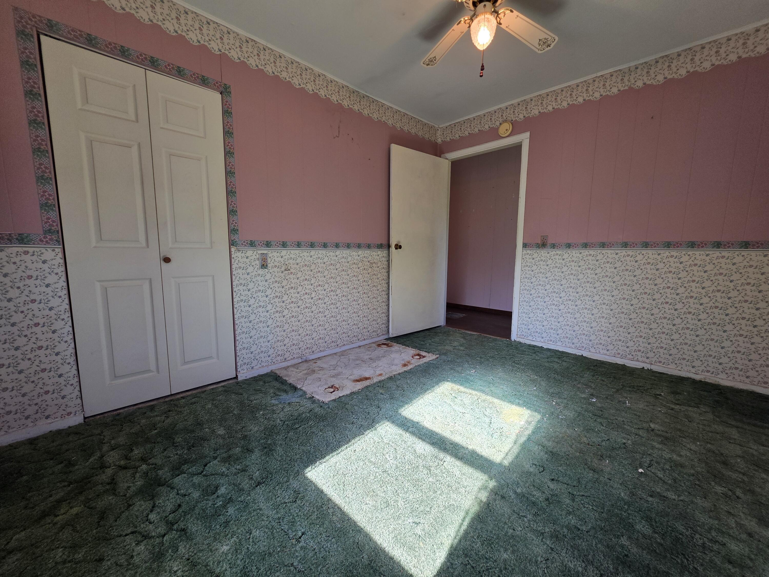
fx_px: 289
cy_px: 288
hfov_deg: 106.2
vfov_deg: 89.9
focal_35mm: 13
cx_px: 384
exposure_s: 1/120
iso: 64
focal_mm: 2.2
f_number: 1.9
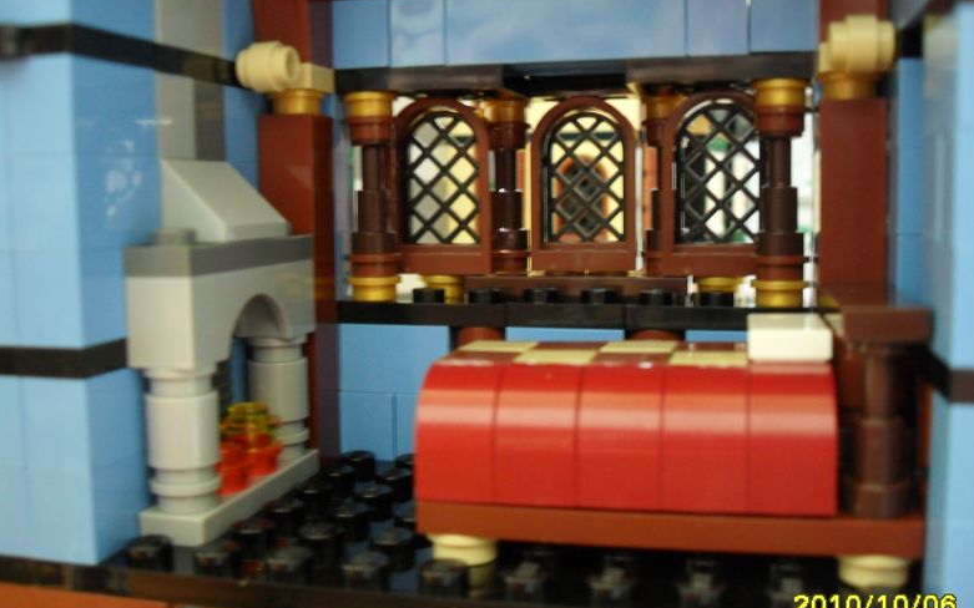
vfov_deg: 33.6
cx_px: 494
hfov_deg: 51.5
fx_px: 1009
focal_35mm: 38
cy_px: 303
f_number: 2.8
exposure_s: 1
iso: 200
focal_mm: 6.2
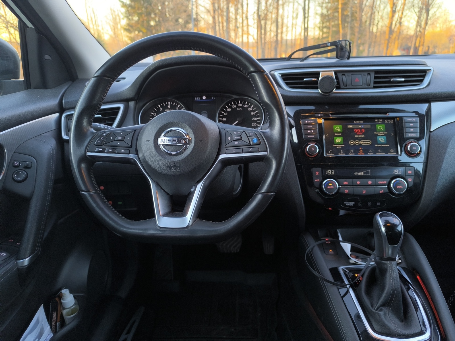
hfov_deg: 73.9
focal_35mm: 23
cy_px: 170
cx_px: 228
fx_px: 302
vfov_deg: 58.9
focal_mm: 6.14
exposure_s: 1/100
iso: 800
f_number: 1.65
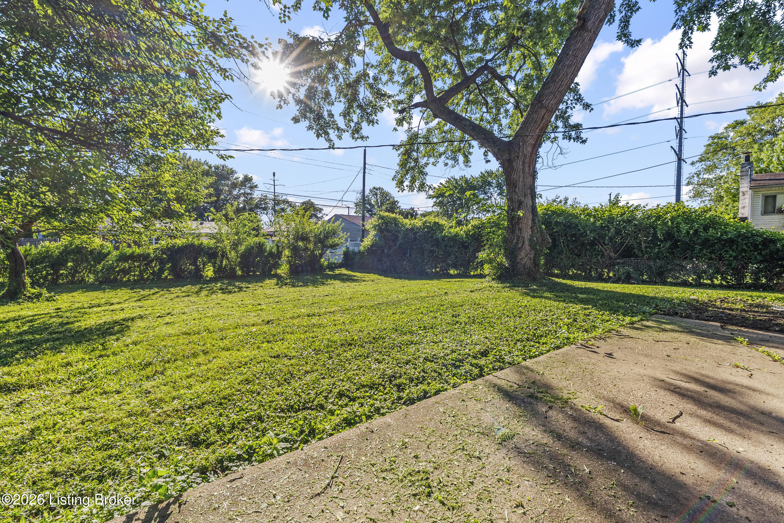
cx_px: 392
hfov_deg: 96.7
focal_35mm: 16
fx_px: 349
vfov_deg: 73.8
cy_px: 262
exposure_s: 1/125
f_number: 11
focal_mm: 16
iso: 400
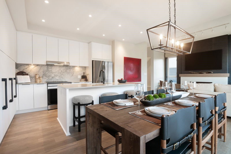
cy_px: 77
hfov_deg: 90.0
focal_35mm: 18
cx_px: 116
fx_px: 115
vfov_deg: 67.4
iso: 400
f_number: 16
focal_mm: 18
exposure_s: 1/4
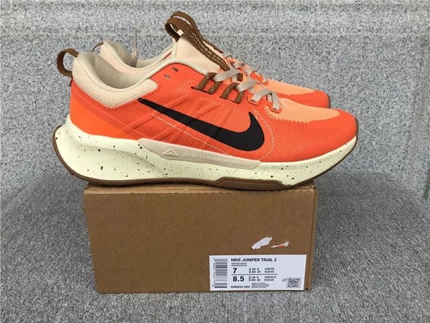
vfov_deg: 45.4
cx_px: 215
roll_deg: +0.3
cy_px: 162
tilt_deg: -19.9
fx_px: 385
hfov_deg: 58.4
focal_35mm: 31
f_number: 2.4
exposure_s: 1/365
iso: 25
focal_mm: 3.3
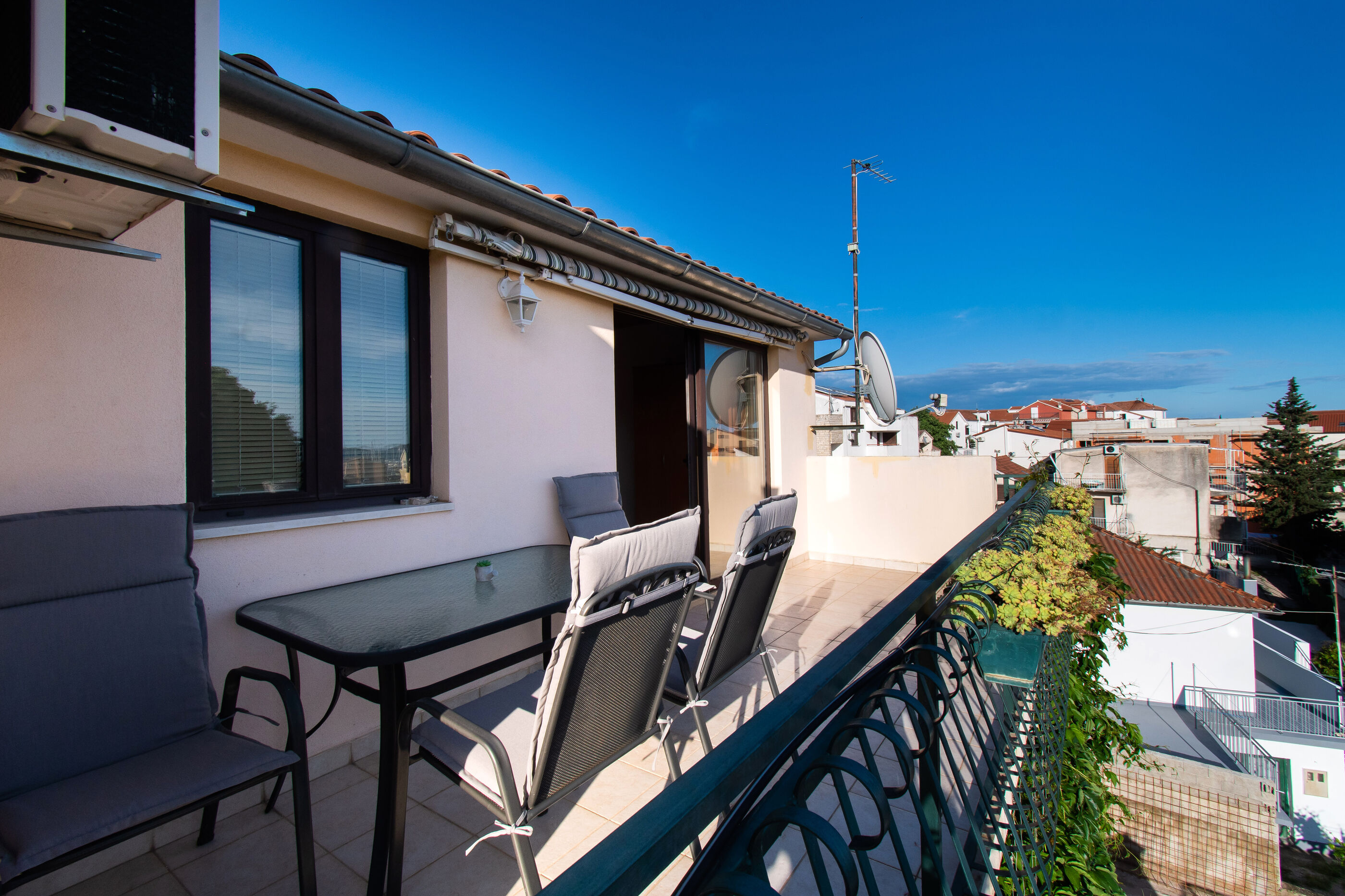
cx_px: 672
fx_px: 560
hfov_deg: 100.4
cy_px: 448
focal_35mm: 15
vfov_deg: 77.3
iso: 100
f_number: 13
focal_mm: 10
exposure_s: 1/200
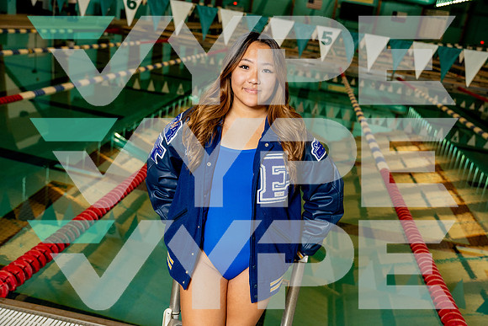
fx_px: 515
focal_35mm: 38
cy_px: 163
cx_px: 244
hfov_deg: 50.7
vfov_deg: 35.1
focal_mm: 38
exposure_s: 1/250
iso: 1600
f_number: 4
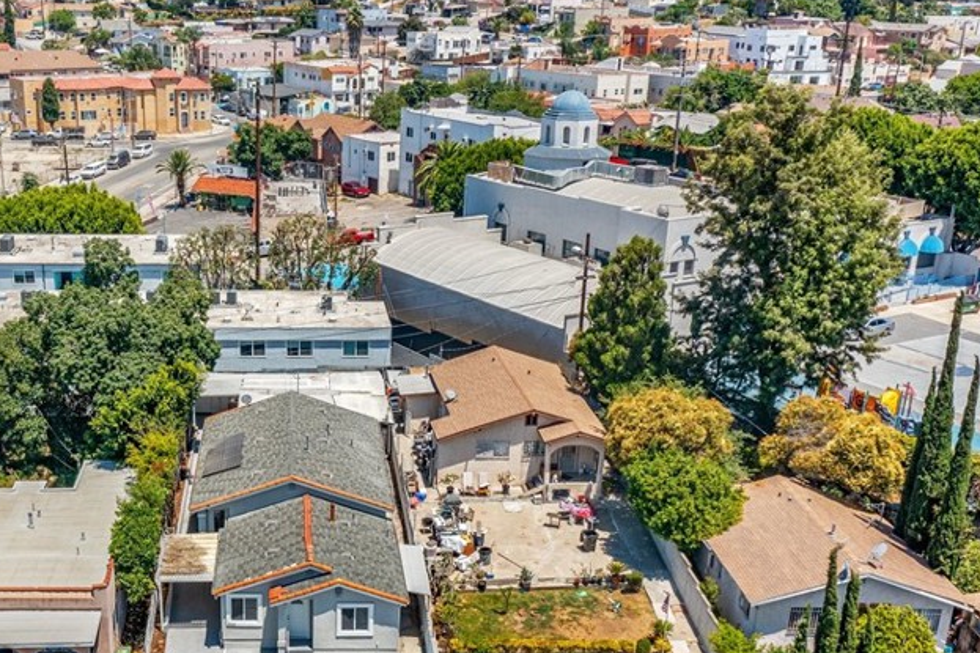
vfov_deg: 28.8
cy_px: 496
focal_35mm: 46
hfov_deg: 42.0
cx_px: 302
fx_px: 1252
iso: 100
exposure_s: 1/500
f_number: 5.6
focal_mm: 10.26
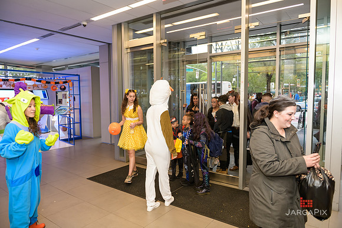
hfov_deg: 73.7
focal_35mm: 24
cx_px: 171
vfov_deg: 53.2
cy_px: 114
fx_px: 228
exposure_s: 1/125
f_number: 3.2
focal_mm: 24
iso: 800
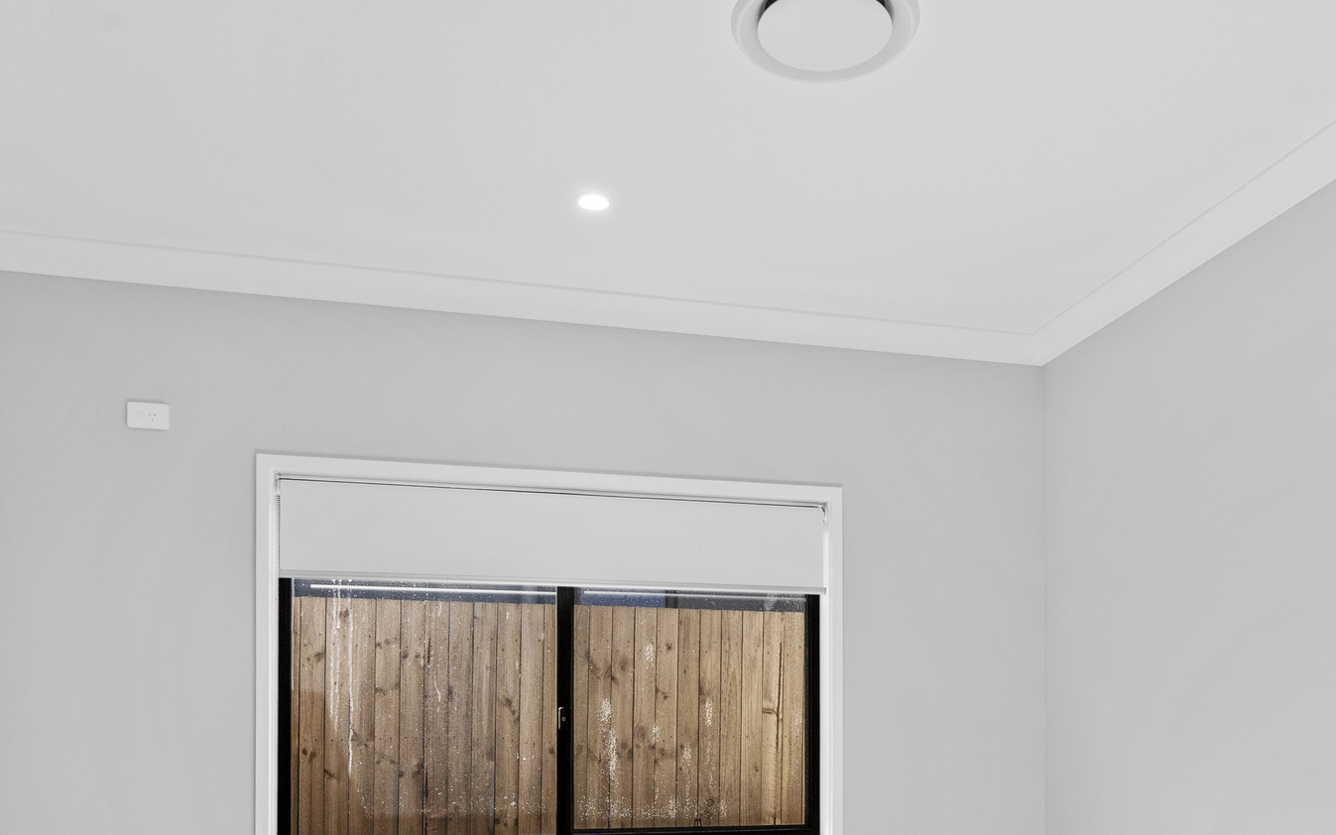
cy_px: 751
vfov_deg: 37.9
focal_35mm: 31
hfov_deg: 61.0
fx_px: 1129
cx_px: 764
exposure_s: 1/30
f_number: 10
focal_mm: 16
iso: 1000
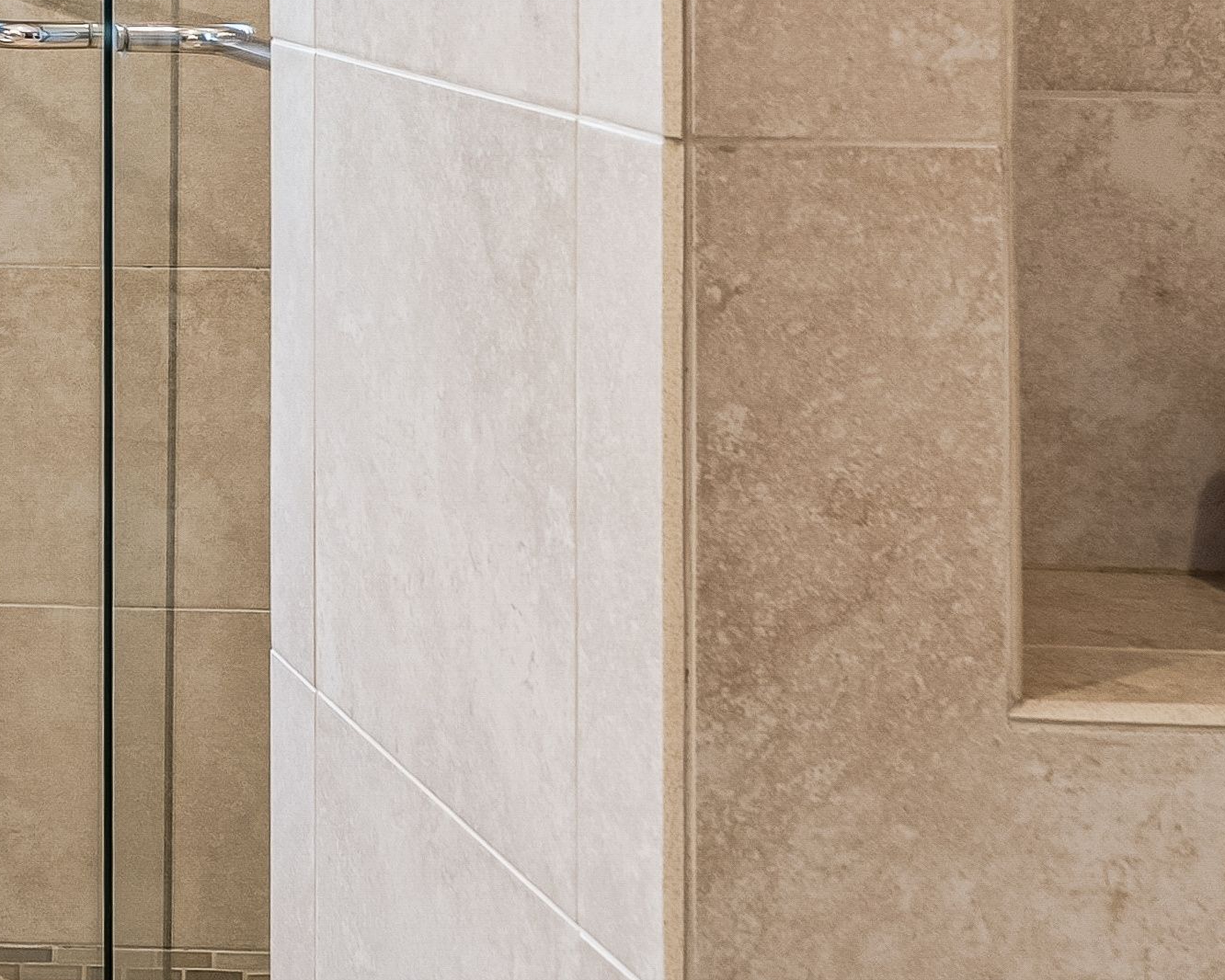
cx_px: -875
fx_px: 2865
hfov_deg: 19.3
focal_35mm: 79
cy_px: -73
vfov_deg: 18.7
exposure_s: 1/10
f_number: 6.3
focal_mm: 16
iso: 250
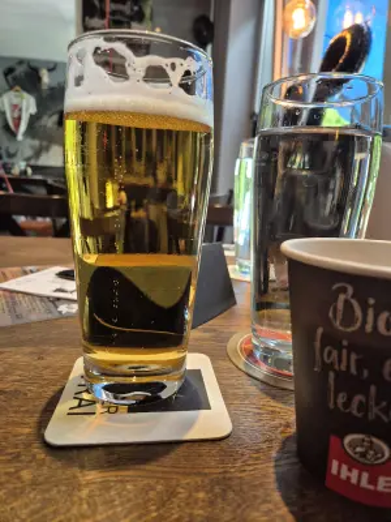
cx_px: 196
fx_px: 346
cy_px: 261
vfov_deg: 73.9
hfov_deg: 58.9
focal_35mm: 23
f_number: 1.8
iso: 320
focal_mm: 5.4
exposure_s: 1/100
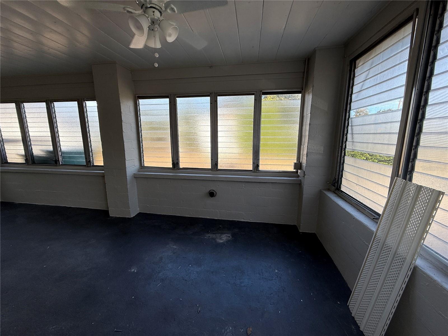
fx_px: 181
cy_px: 168
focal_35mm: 14
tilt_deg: -8.6
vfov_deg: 85.7
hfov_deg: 102.1
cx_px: 224
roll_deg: -1.0
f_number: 2.2
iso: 50
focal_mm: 2.22
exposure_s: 1/269
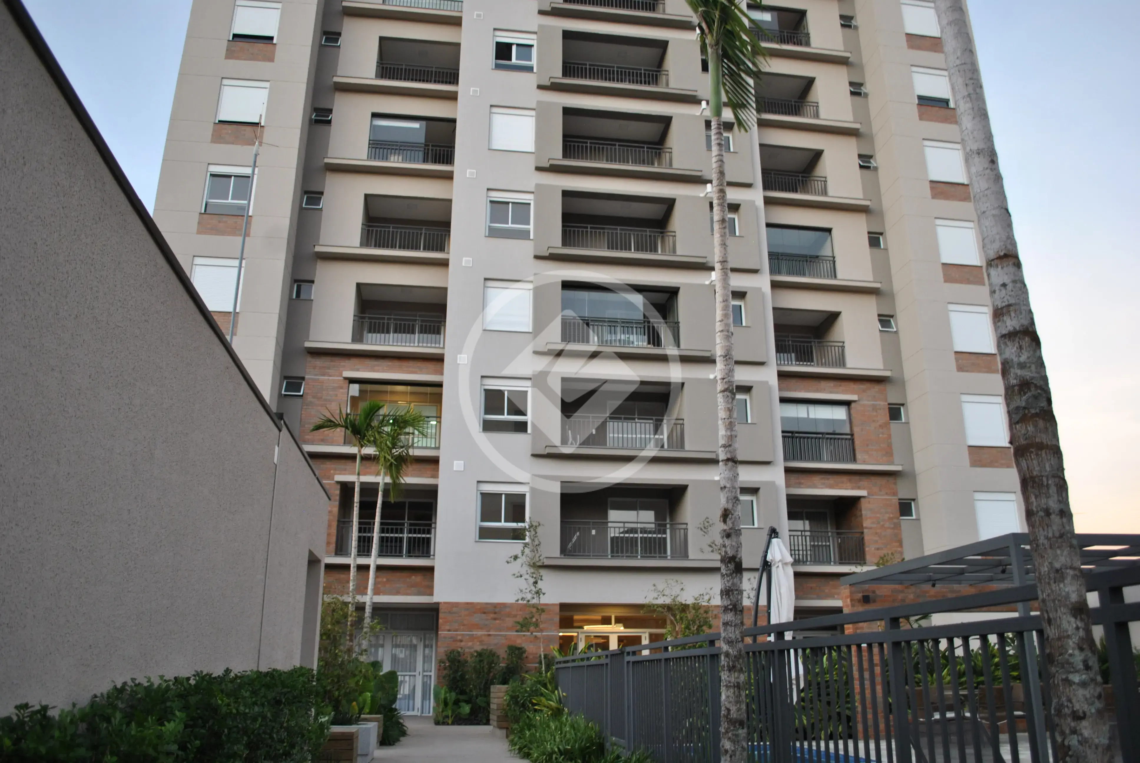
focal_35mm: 27
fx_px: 856
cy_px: 382
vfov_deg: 48.0
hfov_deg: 67.3
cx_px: 570
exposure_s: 1/40
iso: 200
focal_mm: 18
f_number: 3.5
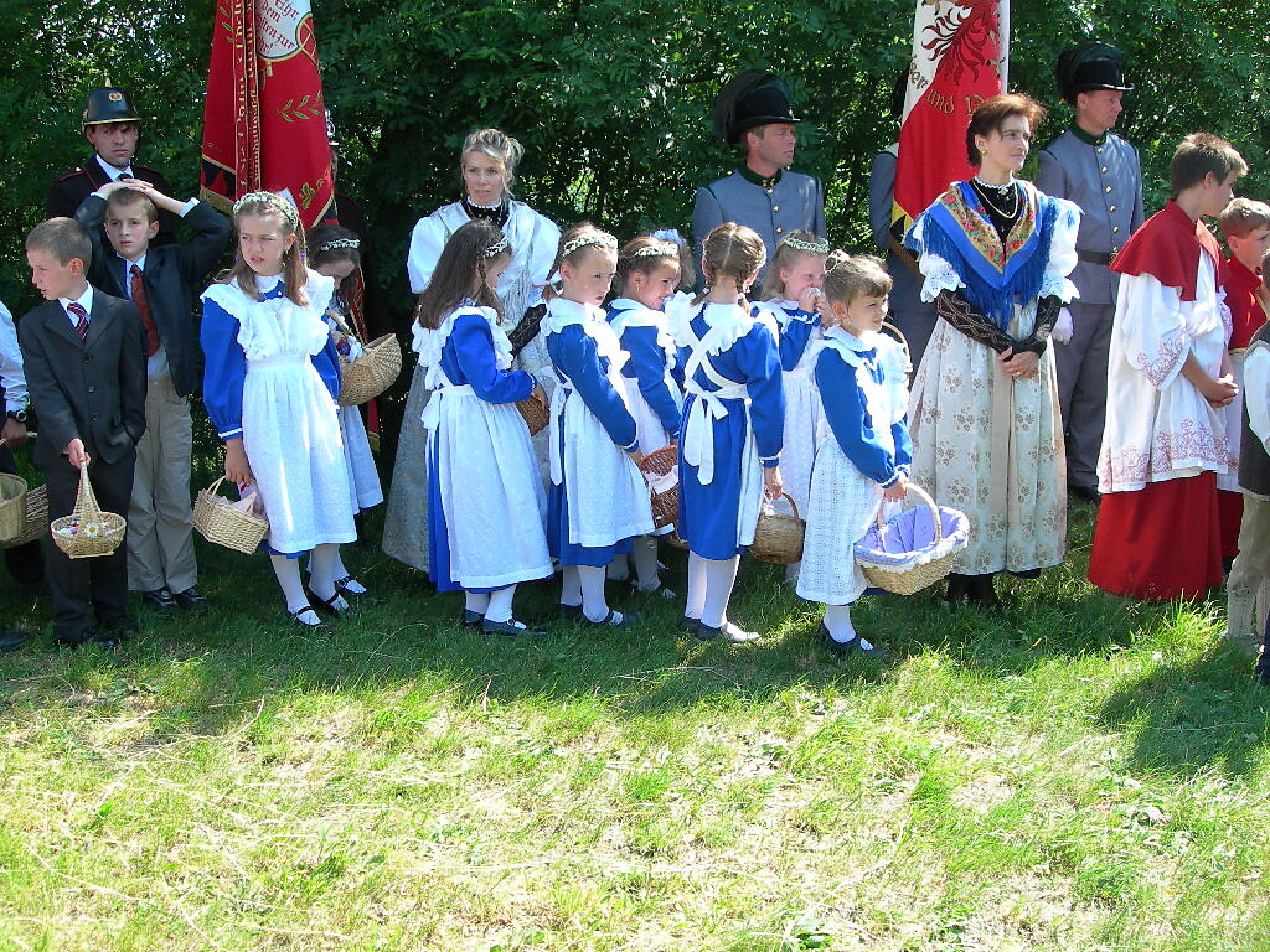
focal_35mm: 38
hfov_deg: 49.0
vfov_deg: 37.7
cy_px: 476
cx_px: 635
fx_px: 1394
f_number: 4.8
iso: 50
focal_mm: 7.8
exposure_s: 1/91
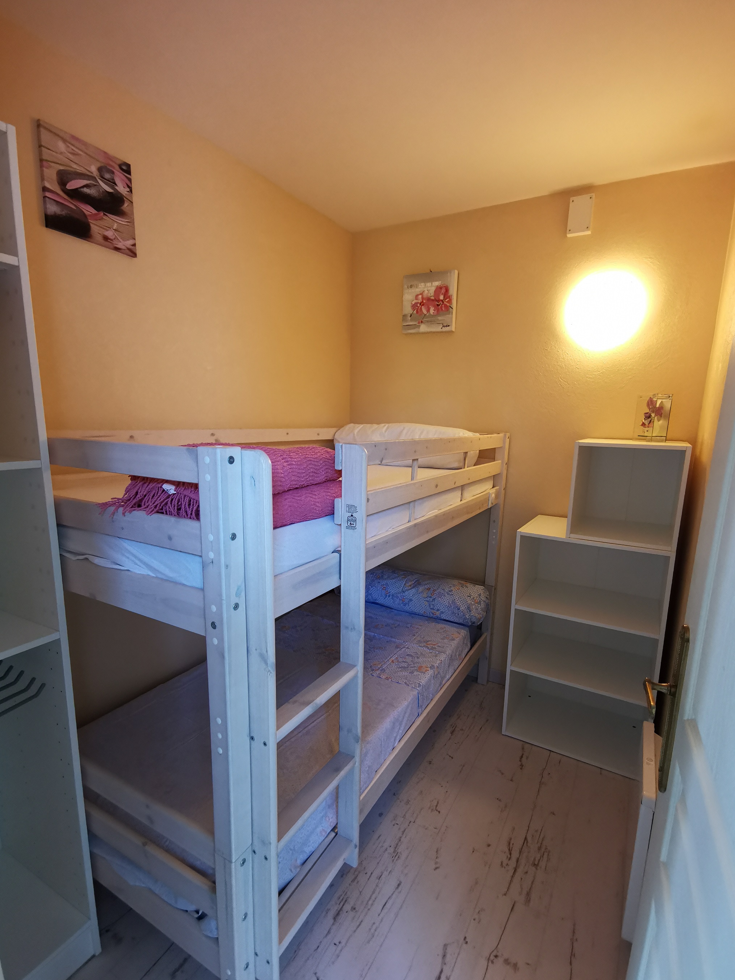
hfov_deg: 74.7
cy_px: 518
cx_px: 379
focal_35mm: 17
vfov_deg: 90.9
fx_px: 481
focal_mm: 2.35
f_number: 2.2
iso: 500
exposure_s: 1/33.3
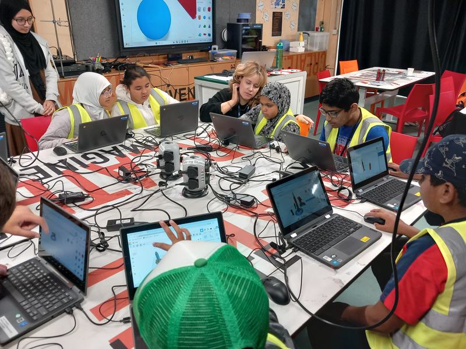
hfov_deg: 65.3
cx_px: 233
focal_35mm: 27
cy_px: 174
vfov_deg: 51.4
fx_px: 363
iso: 160
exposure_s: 1/33
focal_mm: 4
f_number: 1.8
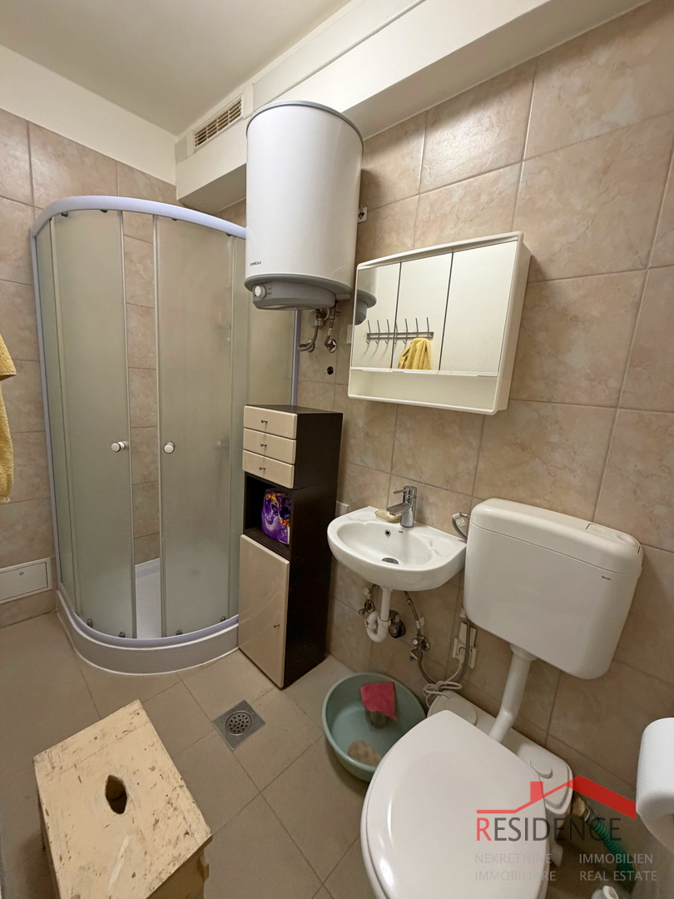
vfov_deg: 102.1
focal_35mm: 14
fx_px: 363
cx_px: 337
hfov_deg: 85.7
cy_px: 450
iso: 320
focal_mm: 2.22
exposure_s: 1/100
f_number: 2.2
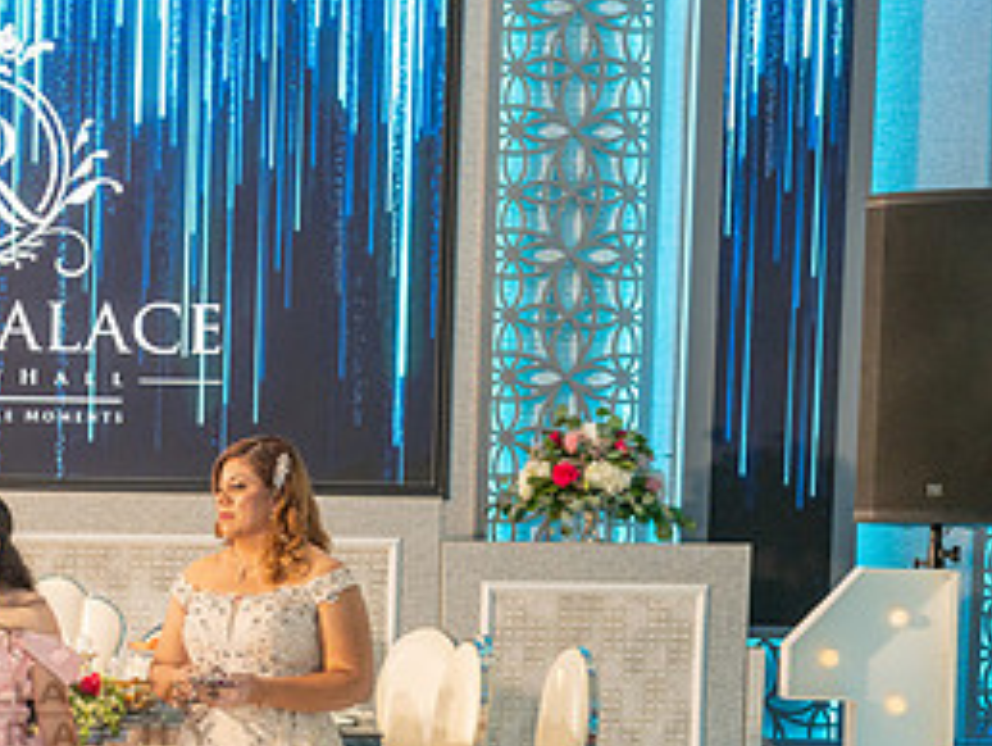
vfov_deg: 17.7
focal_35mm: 82
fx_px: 2352
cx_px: -77
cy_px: 683
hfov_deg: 22.6
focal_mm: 38
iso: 1000
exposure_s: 1/125
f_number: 5
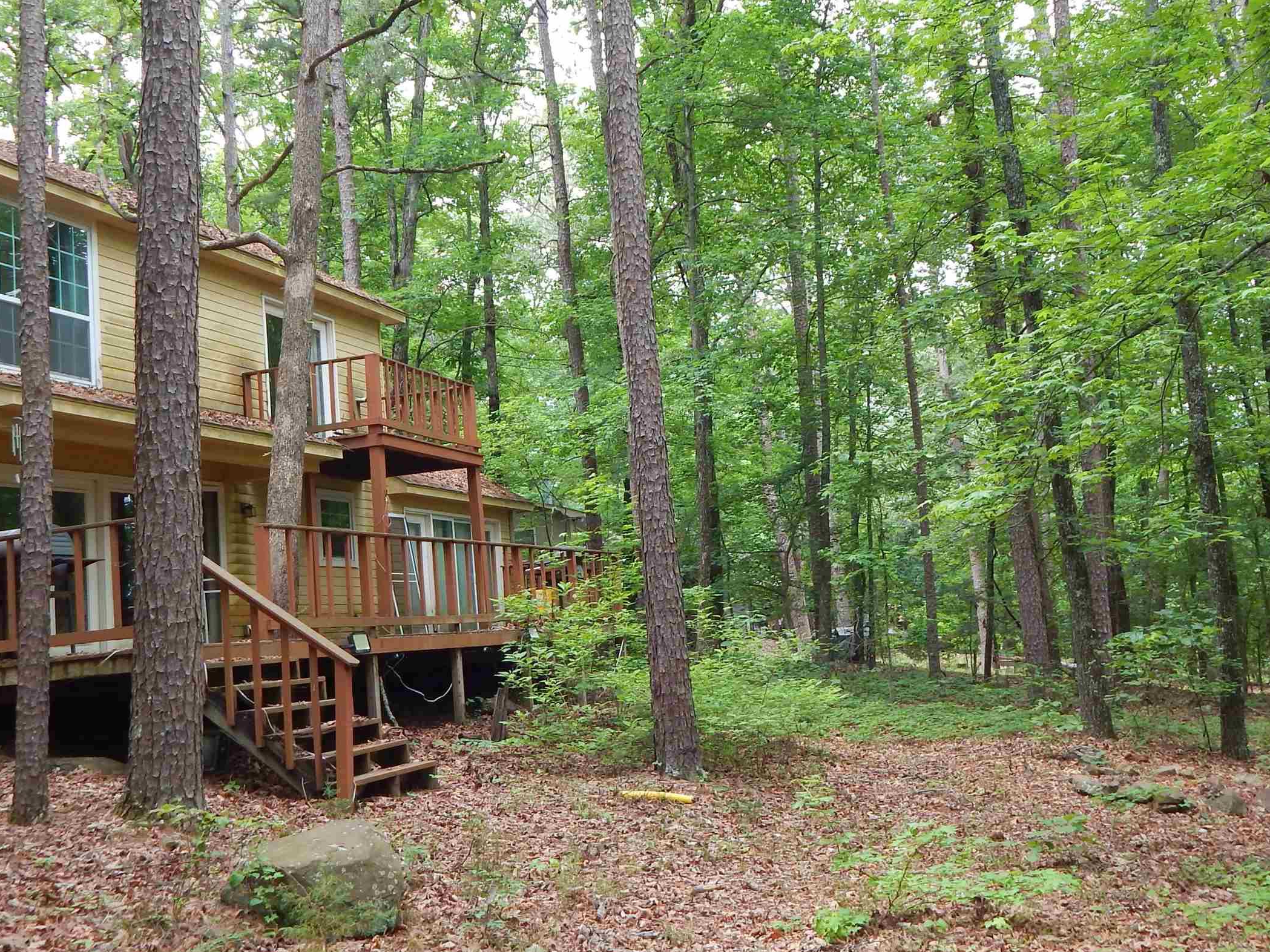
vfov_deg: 35.1
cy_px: 425
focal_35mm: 41
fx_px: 1504
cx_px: 685
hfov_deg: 45.7
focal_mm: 5.1
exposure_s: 1/100
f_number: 3.2
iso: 125
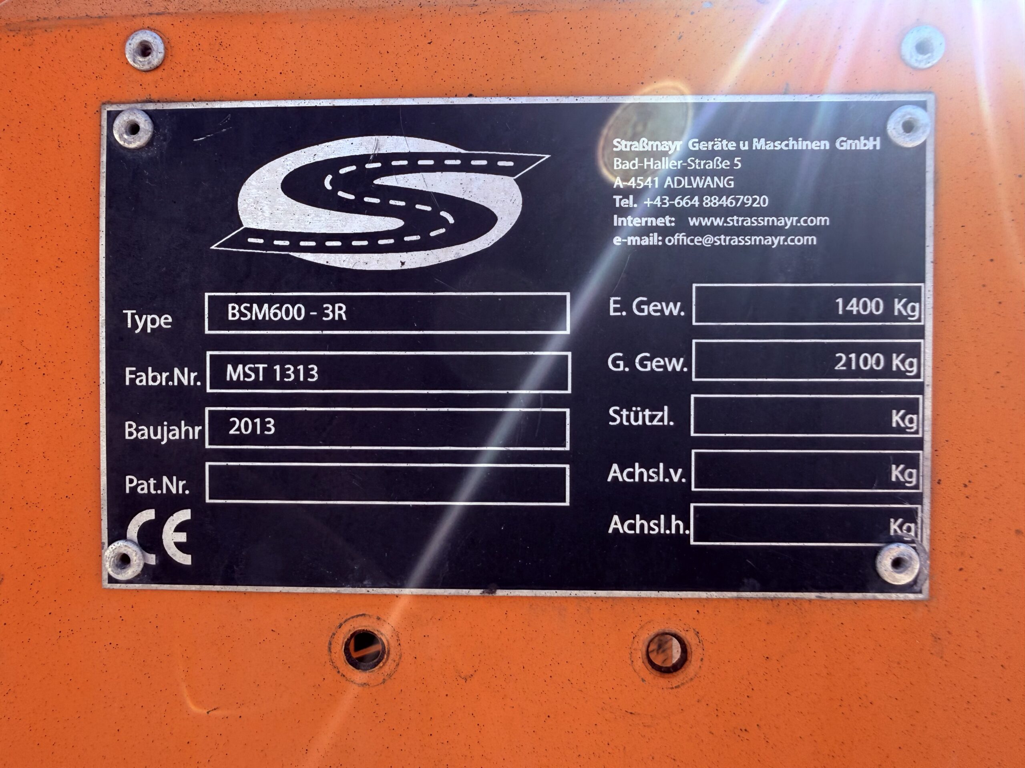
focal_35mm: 24
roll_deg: +1.9
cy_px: 384
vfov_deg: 56.8
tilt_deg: -2.1
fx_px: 711
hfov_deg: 71.6
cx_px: 512
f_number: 2.2
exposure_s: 1/358
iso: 40
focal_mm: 2.22
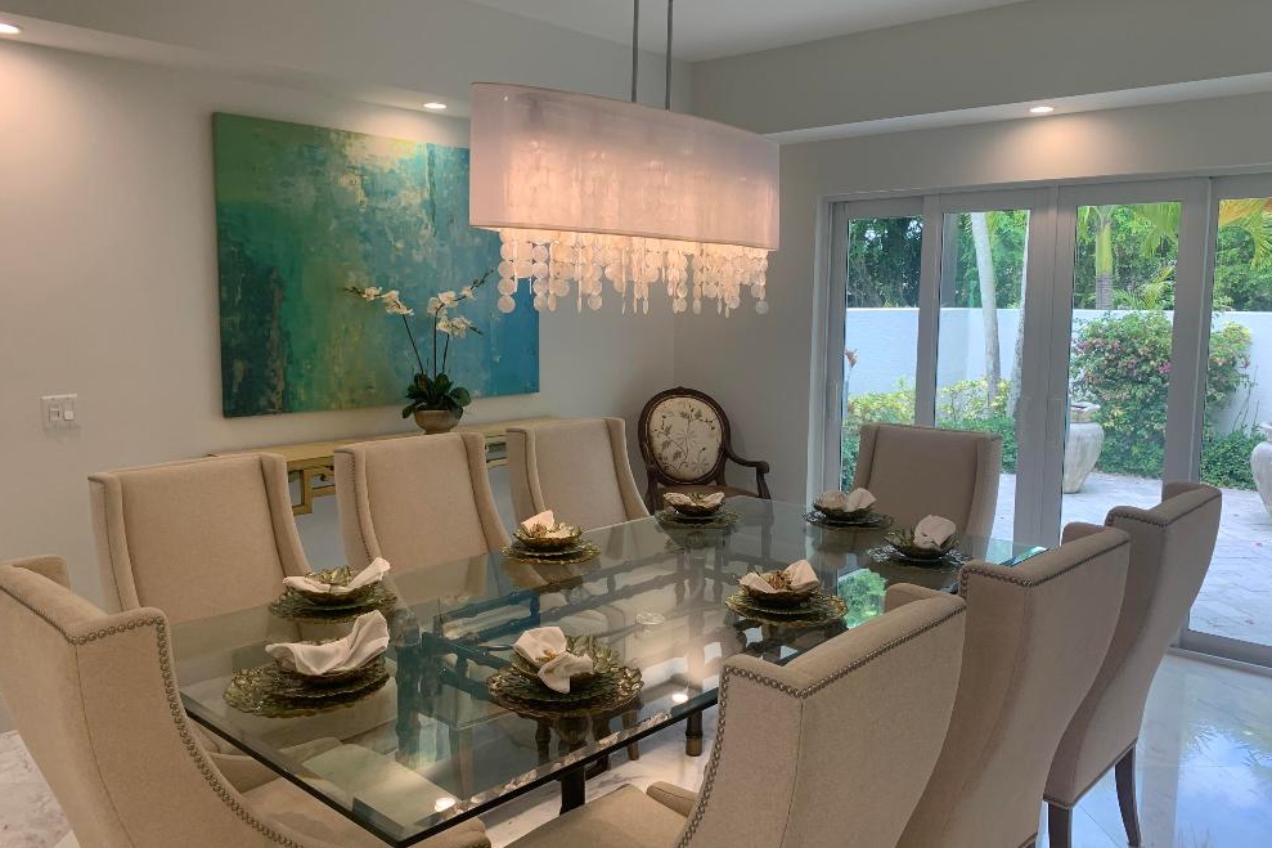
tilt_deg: -6.3
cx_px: 643
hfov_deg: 65.5
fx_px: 989
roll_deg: -0.6
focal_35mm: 28
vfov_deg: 46.4
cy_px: 410
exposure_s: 1/120
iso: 100
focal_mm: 4.25
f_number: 1.8
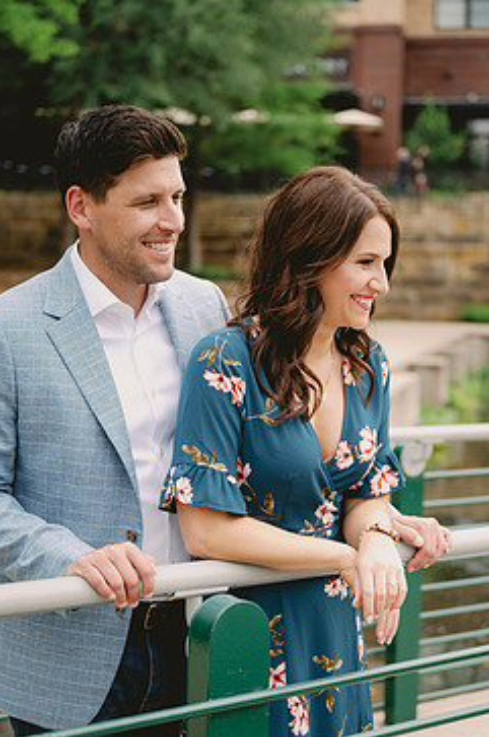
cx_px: 289
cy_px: 453
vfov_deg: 30.0
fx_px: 1369
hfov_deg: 20.2
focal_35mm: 67
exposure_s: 1/160
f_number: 2.8
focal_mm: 54
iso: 64
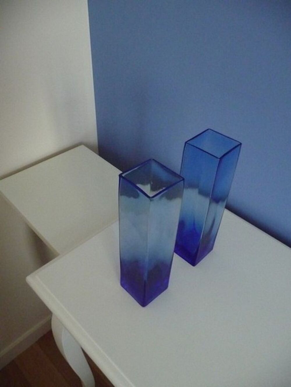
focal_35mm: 28
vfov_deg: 63.4
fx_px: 314
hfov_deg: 49.8
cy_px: 194
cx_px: 146
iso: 800
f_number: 3.3
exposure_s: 1/10
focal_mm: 4.7
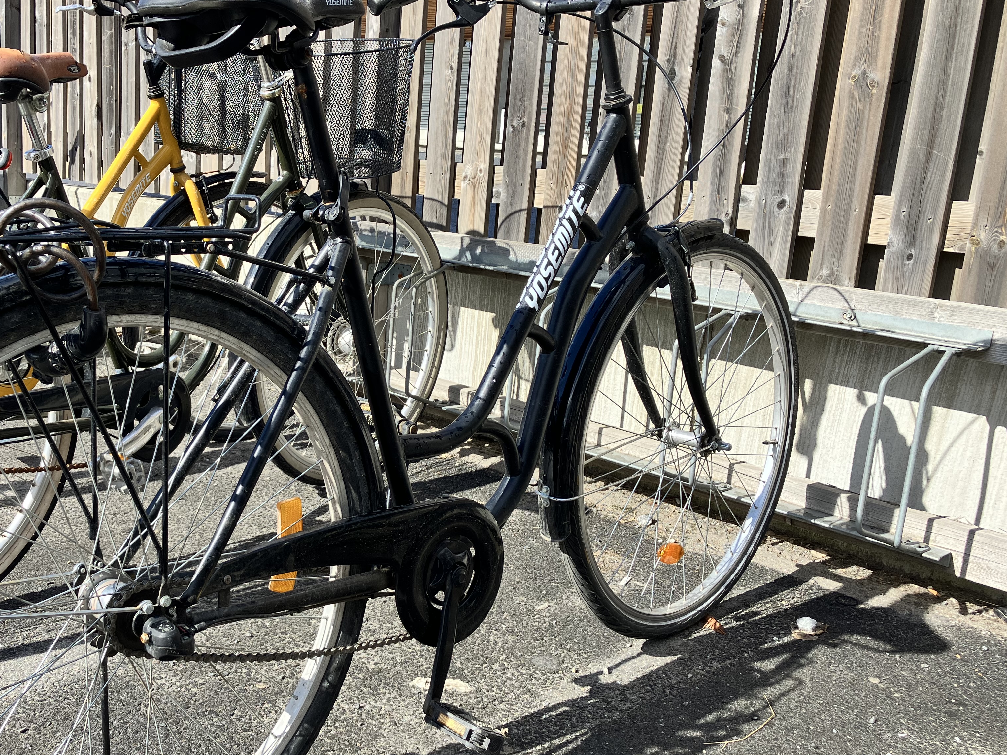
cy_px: 408
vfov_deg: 38.6
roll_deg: -2.6
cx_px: 345
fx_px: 1076
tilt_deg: -14.2
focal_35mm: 37
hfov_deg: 49.4
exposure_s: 1/972
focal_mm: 3.99
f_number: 1.8
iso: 32
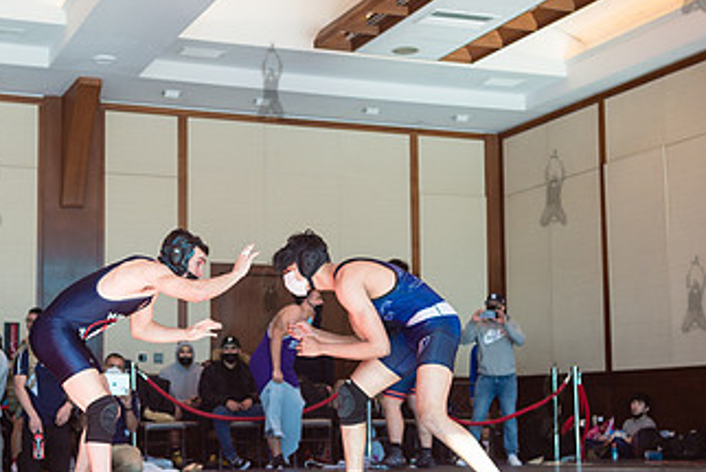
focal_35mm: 64
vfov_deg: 21.2
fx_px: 1256
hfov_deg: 31.3
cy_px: 293
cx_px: 270
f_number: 2.8
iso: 400
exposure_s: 1/400
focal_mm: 35
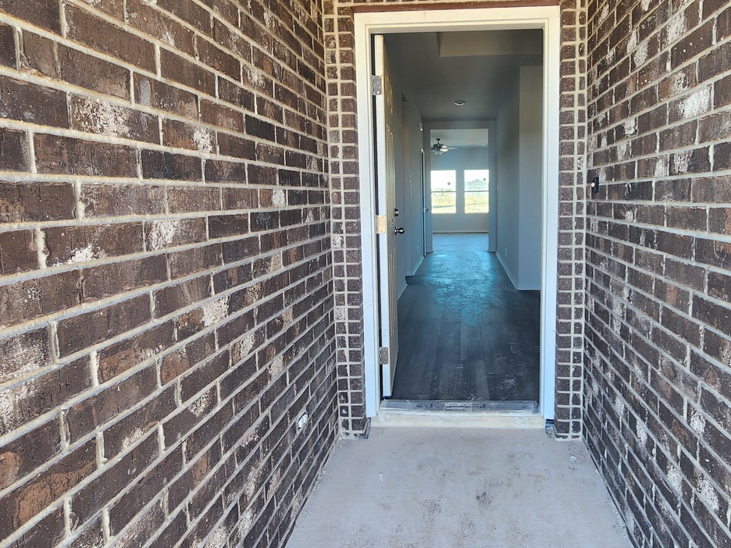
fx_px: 422
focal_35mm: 20
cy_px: 254
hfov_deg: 81.0
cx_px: 431
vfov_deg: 65.9
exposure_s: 1/60
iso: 100
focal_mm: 2.2
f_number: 2.2
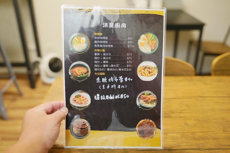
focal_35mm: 33
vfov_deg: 40.0
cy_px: 76
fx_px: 211
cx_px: 115
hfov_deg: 57.2
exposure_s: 1/160
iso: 3200
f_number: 2.8
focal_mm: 33
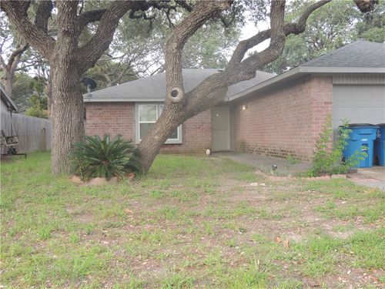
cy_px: 144
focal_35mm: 35
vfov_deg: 40.7
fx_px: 389
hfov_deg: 52.6
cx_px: 192
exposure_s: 1/80
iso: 100
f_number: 3.3
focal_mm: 6.2
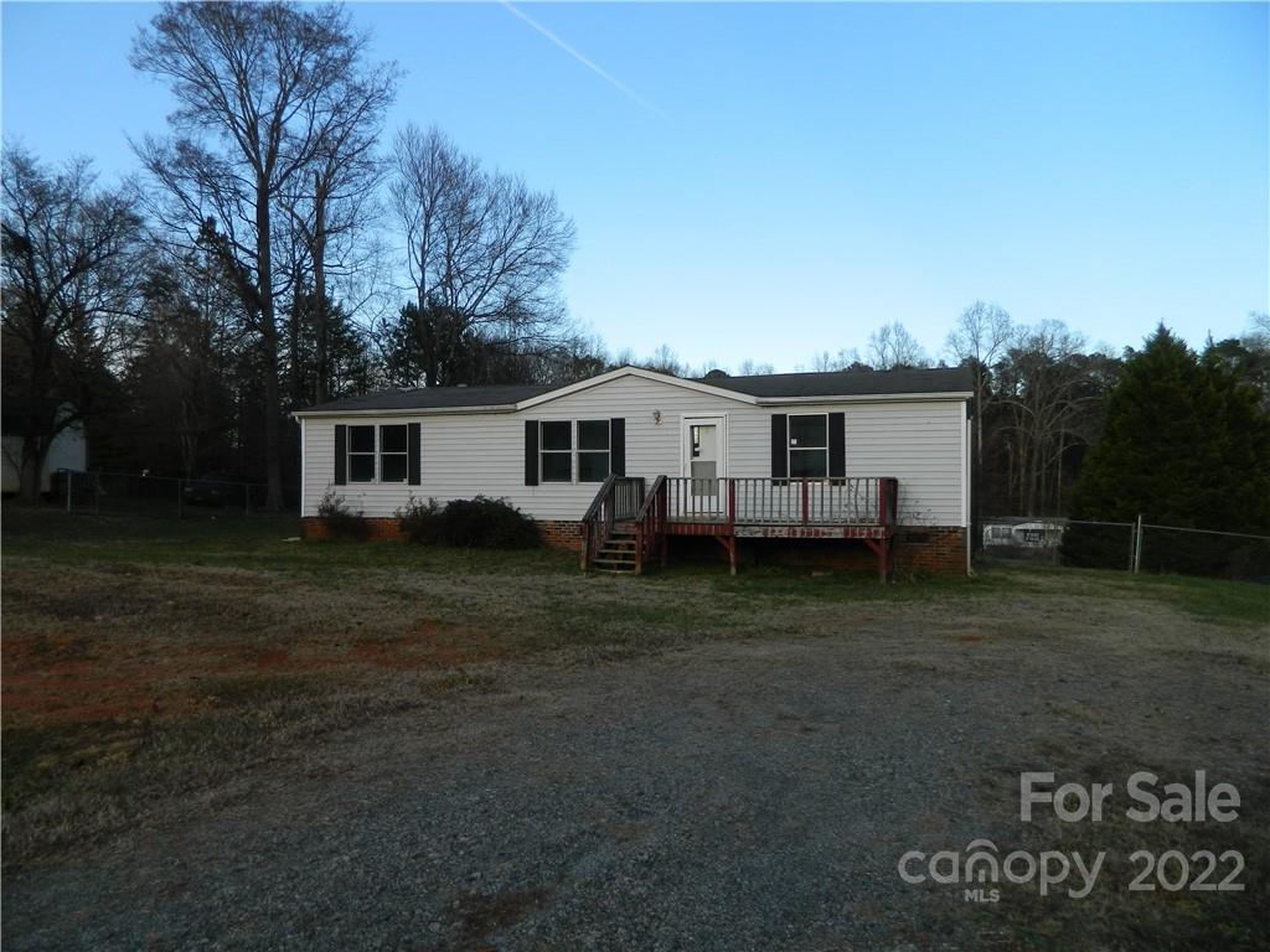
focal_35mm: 25
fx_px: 917
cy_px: 476
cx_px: 635
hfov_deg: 69.4
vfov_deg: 54.9
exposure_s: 1/320
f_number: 3.1
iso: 80
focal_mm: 4.5
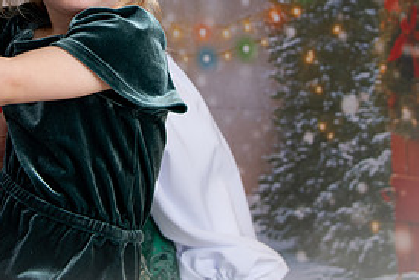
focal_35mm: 101
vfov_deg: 13.1
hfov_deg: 19.9
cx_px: 65
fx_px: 1176
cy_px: -90
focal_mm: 38
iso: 1000
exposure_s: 1/200
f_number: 5
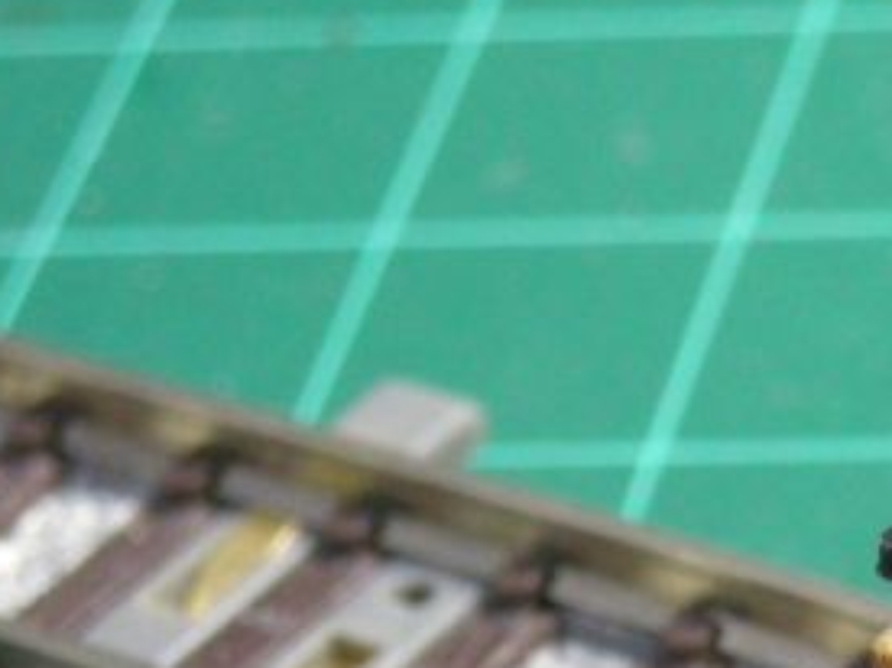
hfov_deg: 6.4
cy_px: 720
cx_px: 1255
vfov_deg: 4.8
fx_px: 7882
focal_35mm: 306
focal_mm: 17.1
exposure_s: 1/32.1
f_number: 4.7
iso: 400
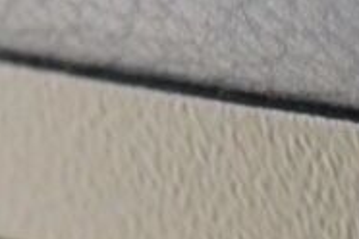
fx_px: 9513
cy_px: 792
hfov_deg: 2.1
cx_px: 955
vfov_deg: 1.4
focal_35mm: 954
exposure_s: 1/25
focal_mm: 65
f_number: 5.3
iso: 3200
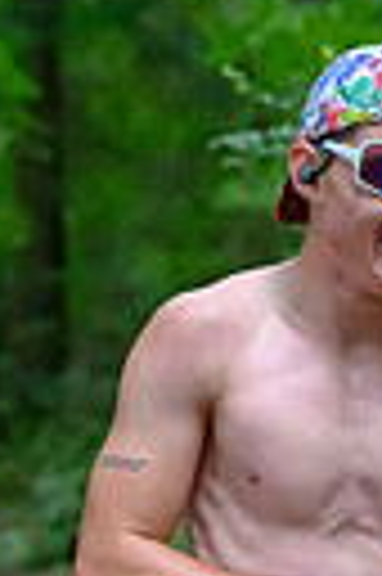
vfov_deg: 5.2
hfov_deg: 3.4
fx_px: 6352
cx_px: 119
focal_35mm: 398
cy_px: 684
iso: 11400
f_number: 3.5
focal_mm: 70
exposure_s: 1/640
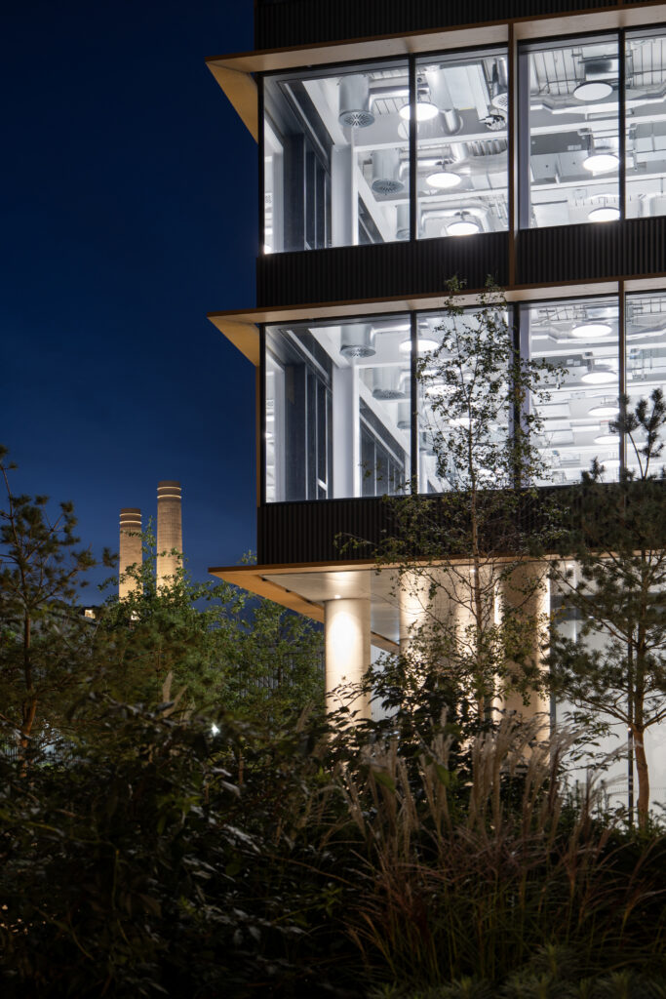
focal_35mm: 52
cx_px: 333
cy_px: 500
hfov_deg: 26.0
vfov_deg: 38.2
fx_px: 1442
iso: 100
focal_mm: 52
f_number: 5.4
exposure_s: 2
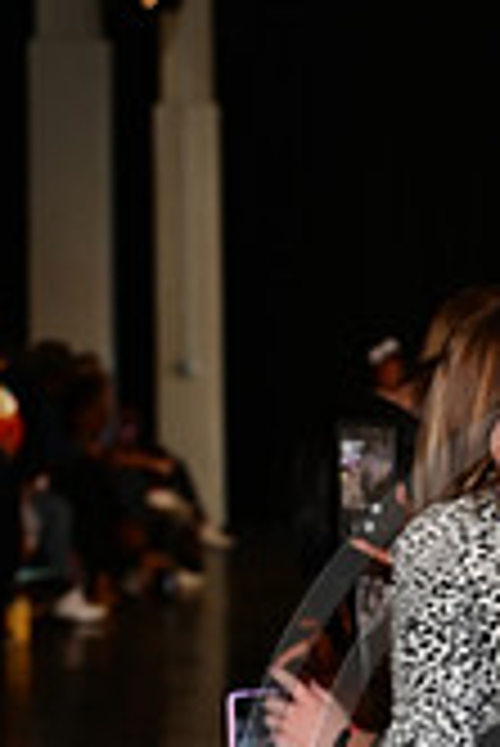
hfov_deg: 4.3
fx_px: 6673
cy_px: 900
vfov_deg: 6.4
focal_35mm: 321
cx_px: 811
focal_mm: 92
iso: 1000
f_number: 6.3
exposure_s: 1/125
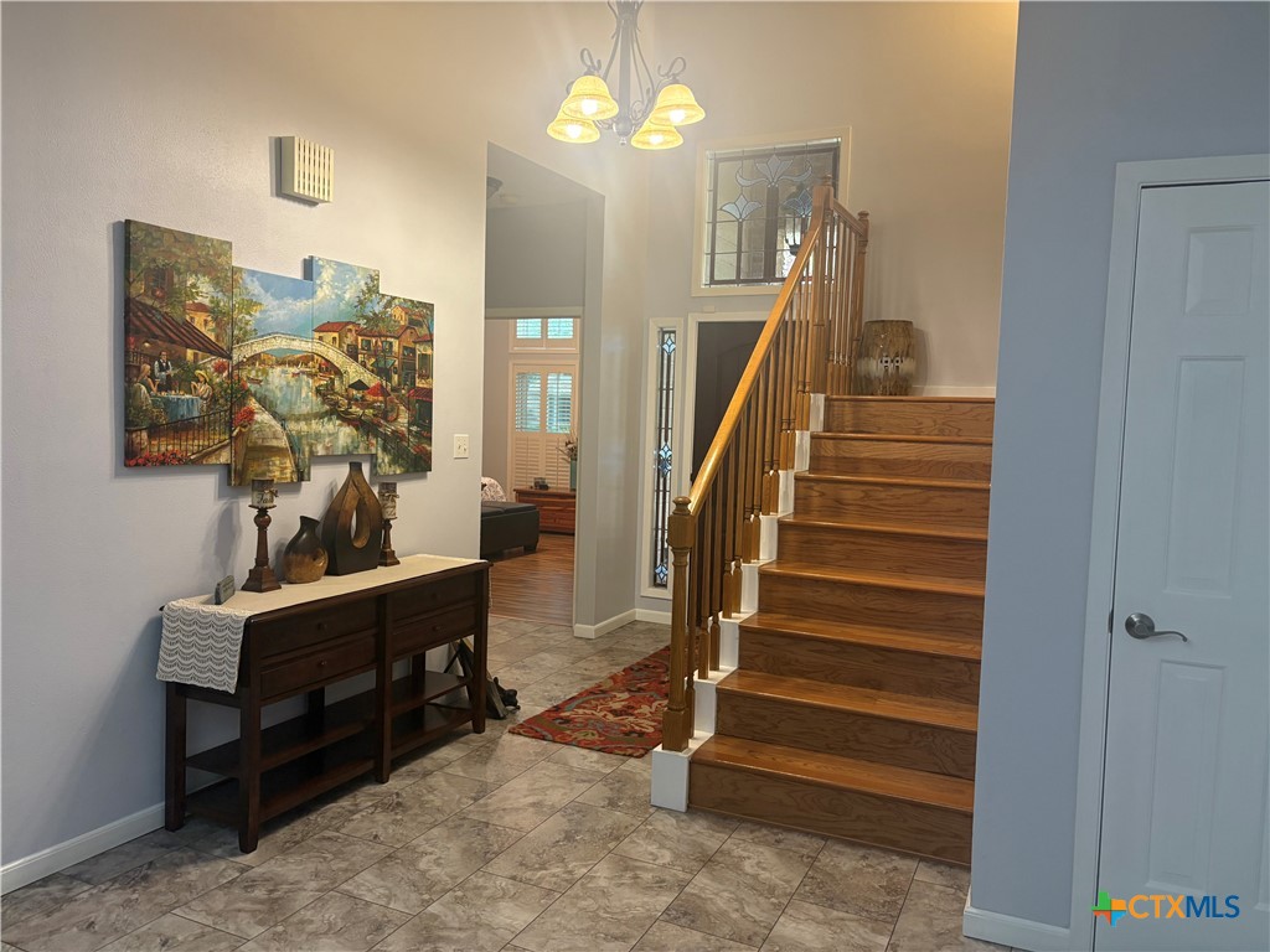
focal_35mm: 26
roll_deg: -1.0
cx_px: 635
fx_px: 954
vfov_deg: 53.1
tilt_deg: -3.1
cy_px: 476
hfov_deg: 67.3
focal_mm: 5.96
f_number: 1.6
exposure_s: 1/60
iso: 200
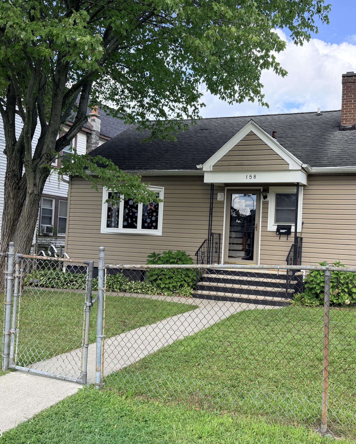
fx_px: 421
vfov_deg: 55.7
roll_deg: -2.3
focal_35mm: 32
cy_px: 226
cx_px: 239
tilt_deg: +2.3
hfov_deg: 45.1
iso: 100
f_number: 1.78
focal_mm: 6.76
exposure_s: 1/1585
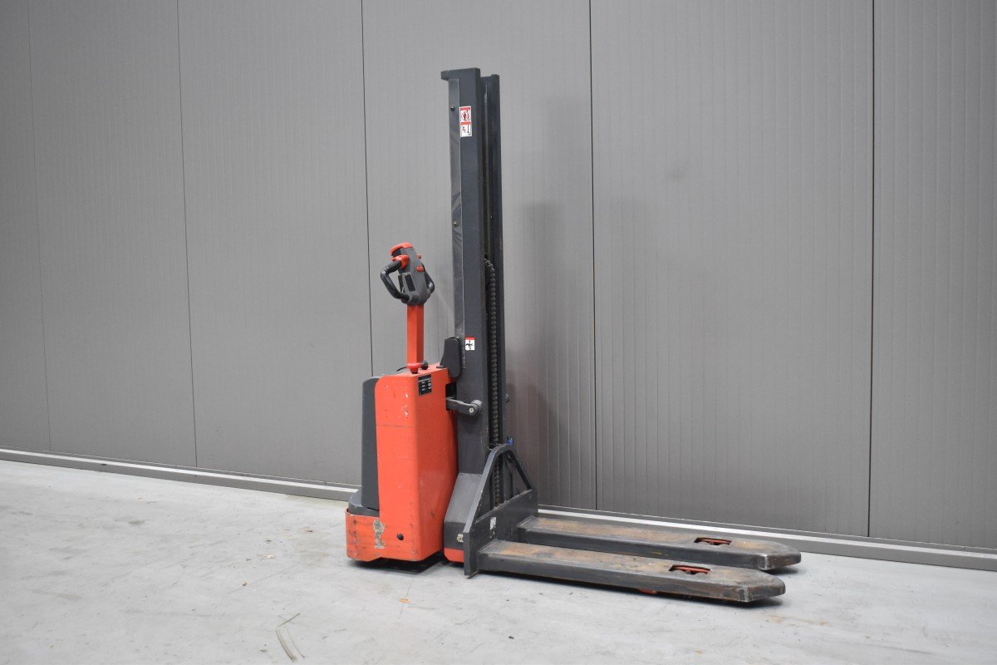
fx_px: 997
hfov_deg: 53.1
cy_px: 332
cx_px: 498
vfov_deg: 36.9
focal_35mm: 36
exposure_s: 1/60
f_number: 4
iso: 1600
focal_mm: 24
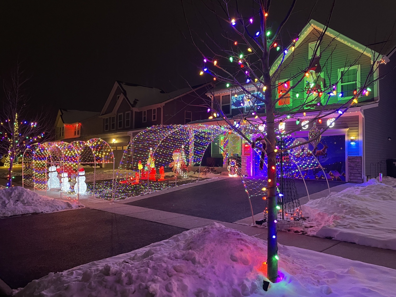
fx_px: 297
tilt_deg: +0.8
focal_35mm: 26
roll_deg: -0.9
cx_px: 198
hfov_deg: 67.3
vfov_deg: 53.1
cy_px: 148
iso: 640
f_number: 1.6
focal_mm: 4.2
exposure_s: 1/30
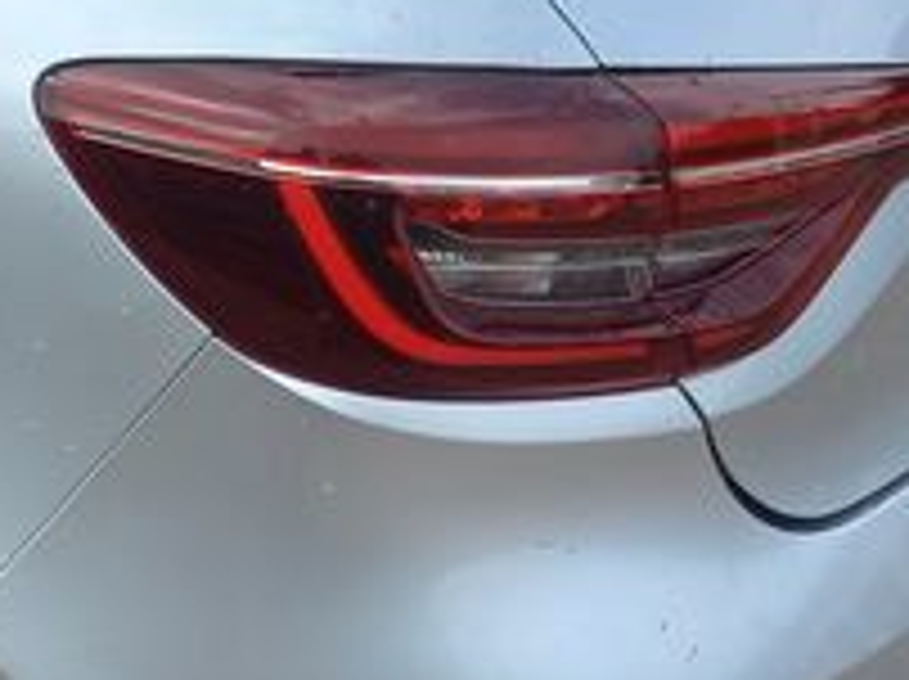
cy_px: 189
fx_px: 3252
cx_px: -508
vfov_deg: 11.9
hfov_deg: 14.7
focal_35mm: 124
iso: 25
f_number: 2
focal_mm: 4.6
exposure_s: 1/461
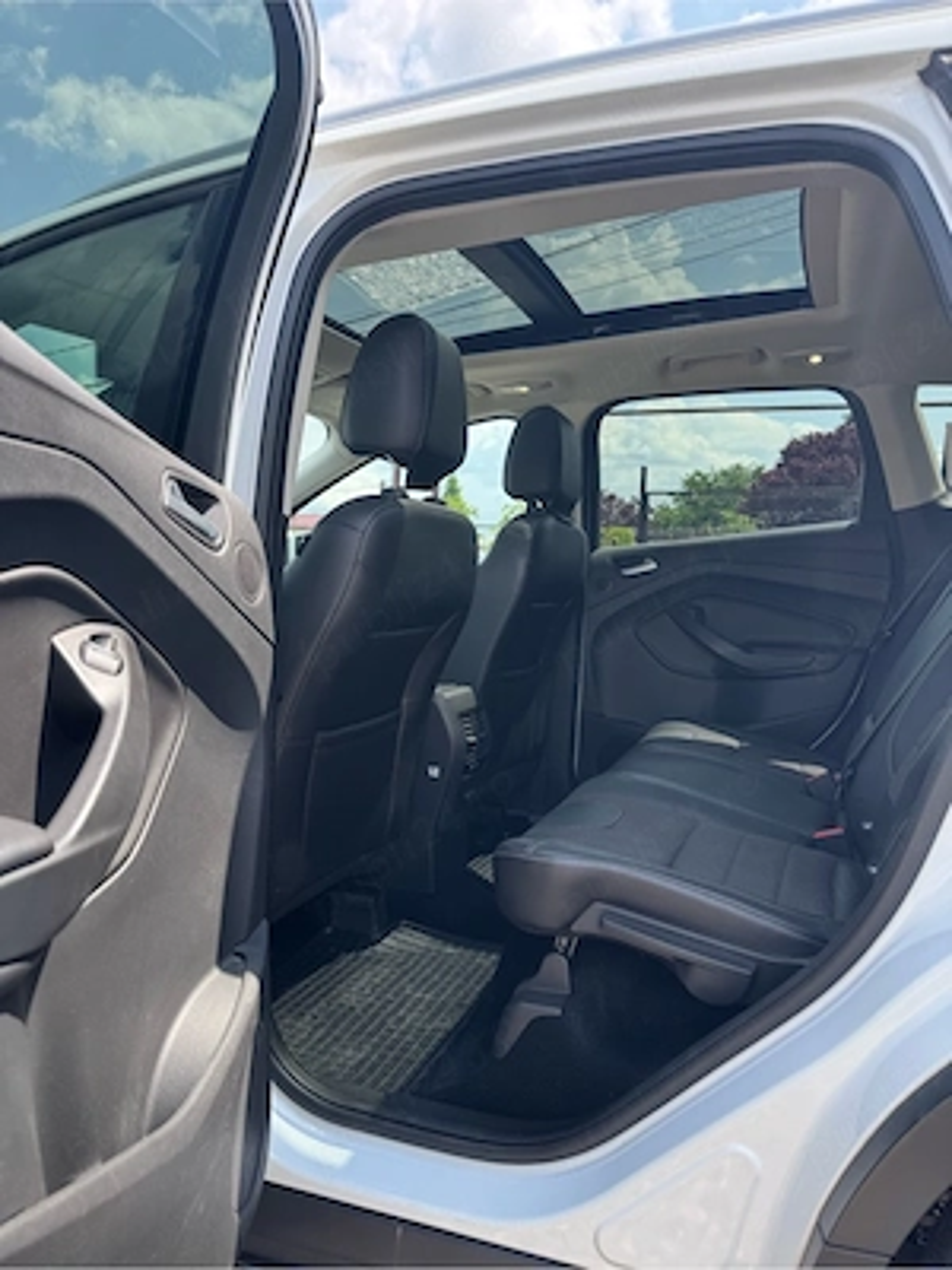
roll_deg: -1.4
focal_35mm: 24
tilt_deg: -4.5
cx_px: 476
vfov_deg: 71.6
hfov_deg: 56.8
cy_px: 635
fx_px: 880
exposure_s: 1/832
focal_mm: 6.76
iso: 80
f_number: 1.78
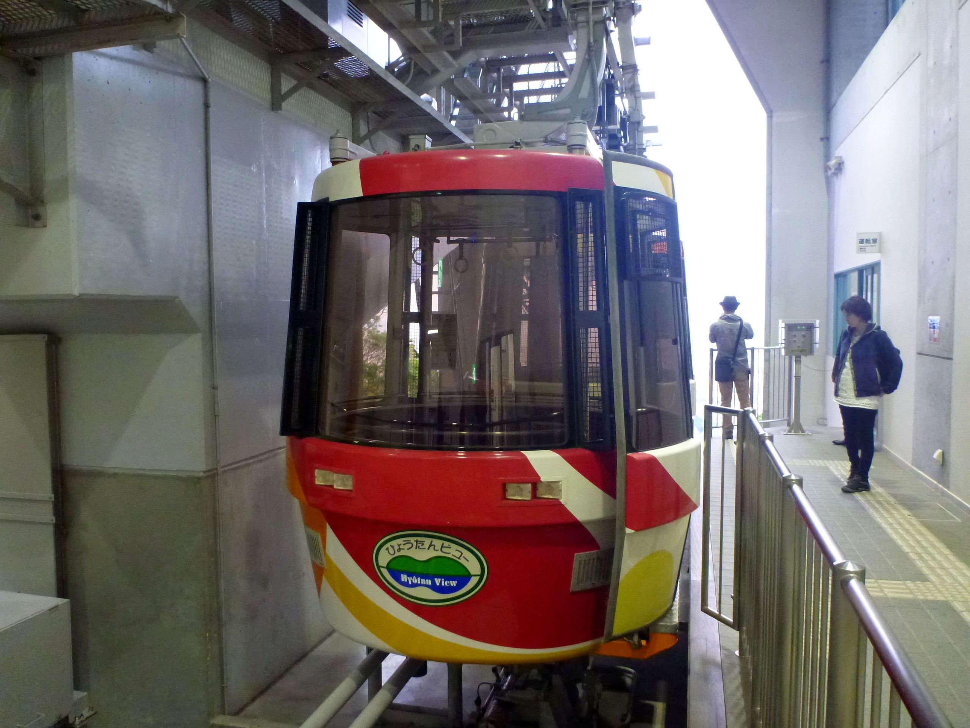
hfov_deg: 63.4
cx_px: 485
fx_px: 785
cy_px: 364
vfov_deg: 49.7
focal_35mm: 28
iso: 800
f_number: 3.3
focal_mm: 4.9
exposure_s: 1/50
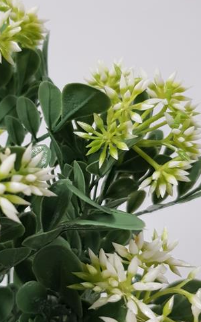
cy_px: 164
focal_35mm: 46
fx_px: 404
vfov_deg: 43.5
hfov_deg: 27.8
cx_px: 65
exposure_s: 1/50
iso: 320
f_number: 1.7
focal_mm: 4.3
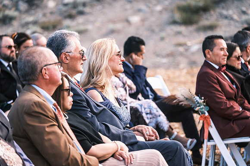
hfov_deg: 9.8
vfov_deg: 6.5
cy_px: 83
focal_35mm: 210
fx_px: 1459
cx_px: 125
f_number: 3.2
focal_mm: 140
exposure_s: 1/900
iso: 400
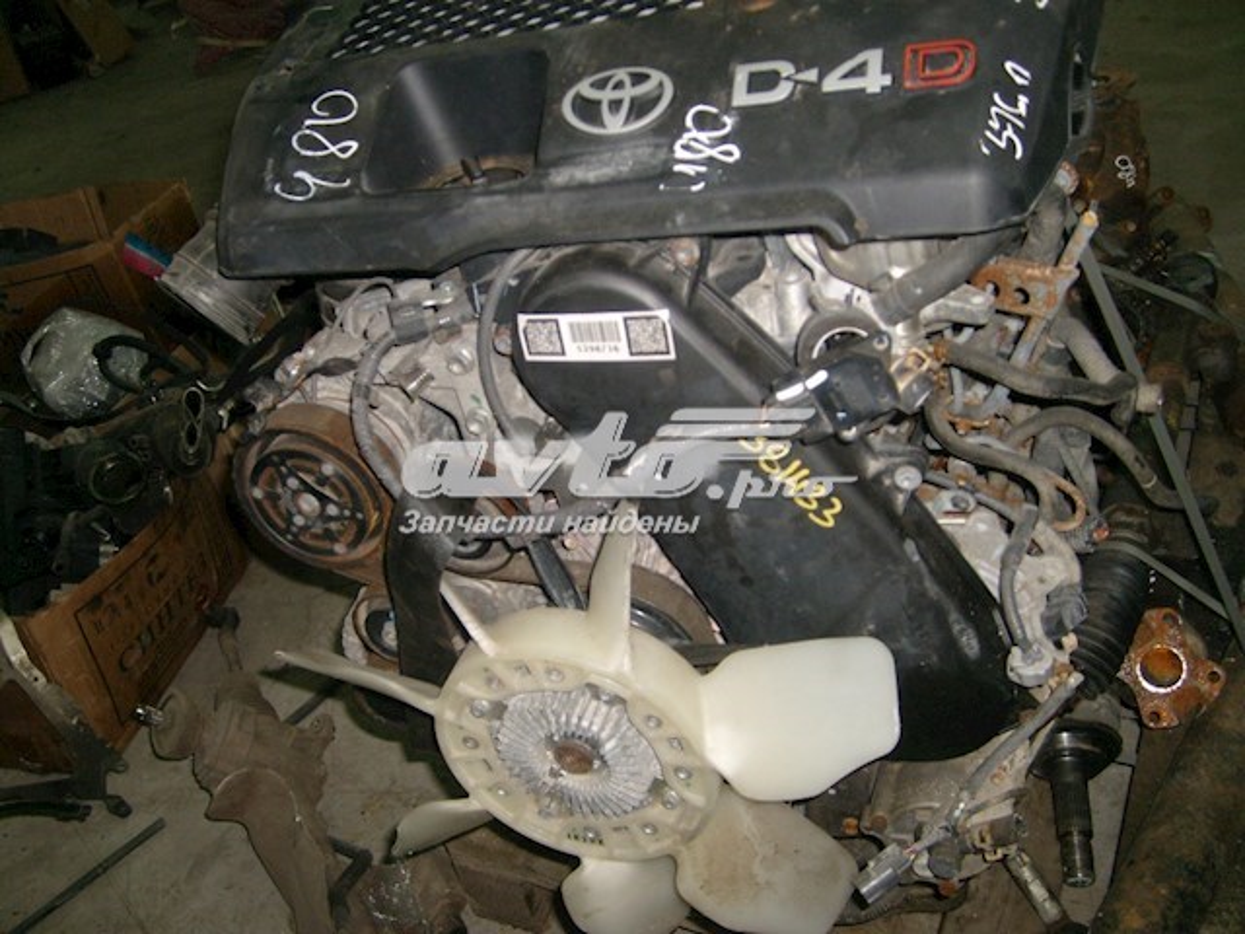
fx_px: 1259
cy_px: 467
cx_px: 622
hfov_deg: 52.6
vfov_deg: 40.7
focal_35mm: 35
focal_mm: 5.8
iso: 100
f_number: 2.8
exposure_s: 1/45
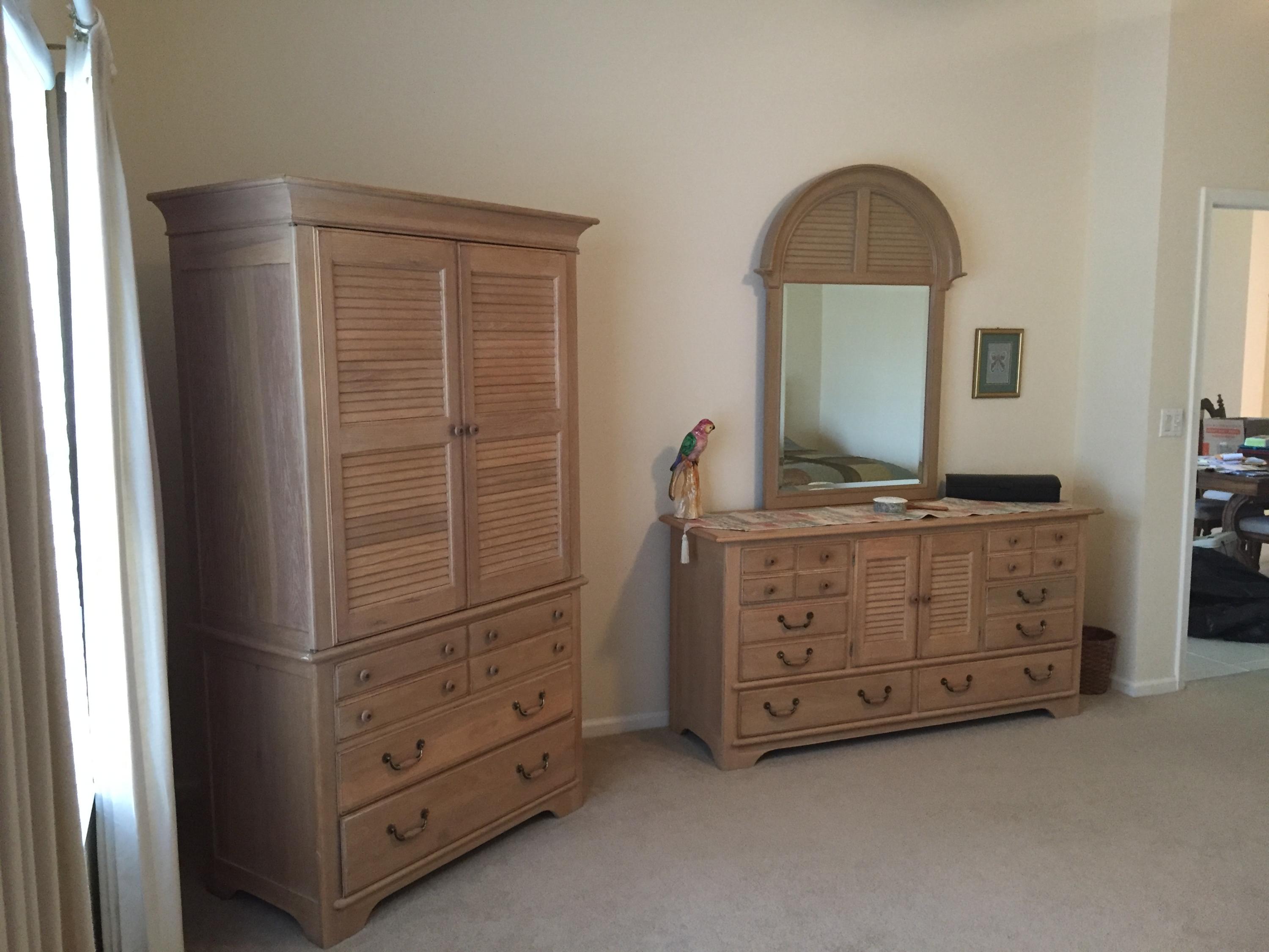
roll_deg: +0.0
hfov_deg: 61.7
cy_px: 476
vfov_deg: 48.2
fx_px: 1063
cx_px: 634
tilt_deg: -7.2
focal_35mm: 29
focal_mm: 4.15
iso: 250
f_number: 2.2
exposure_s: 1/30
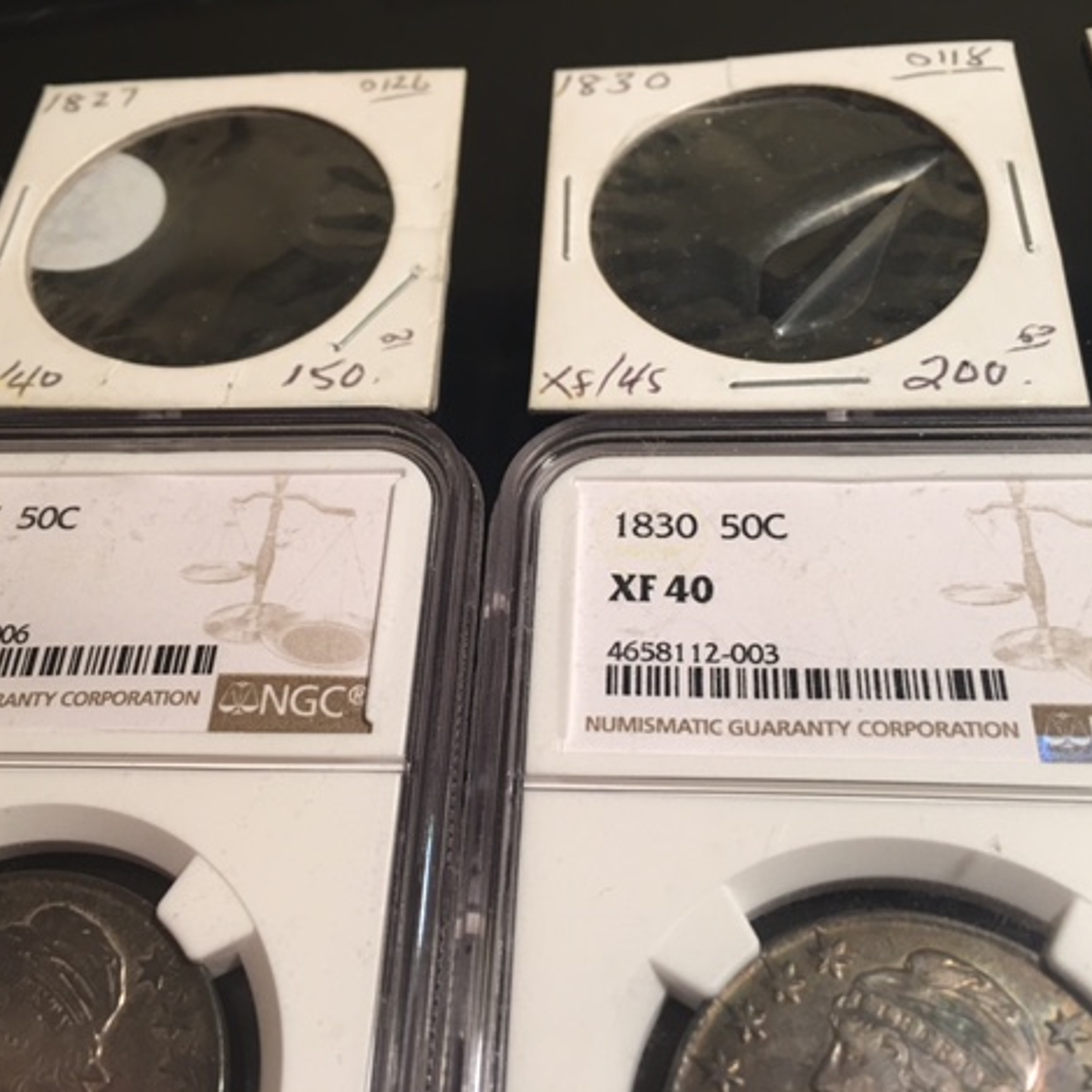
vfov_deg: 47.2
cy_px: 545
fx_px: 1249
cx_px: 529
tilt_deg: -54.2
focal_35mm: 35
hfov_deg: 47.2
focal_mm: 4.15
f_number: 2.2
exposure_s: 1/15
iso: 32
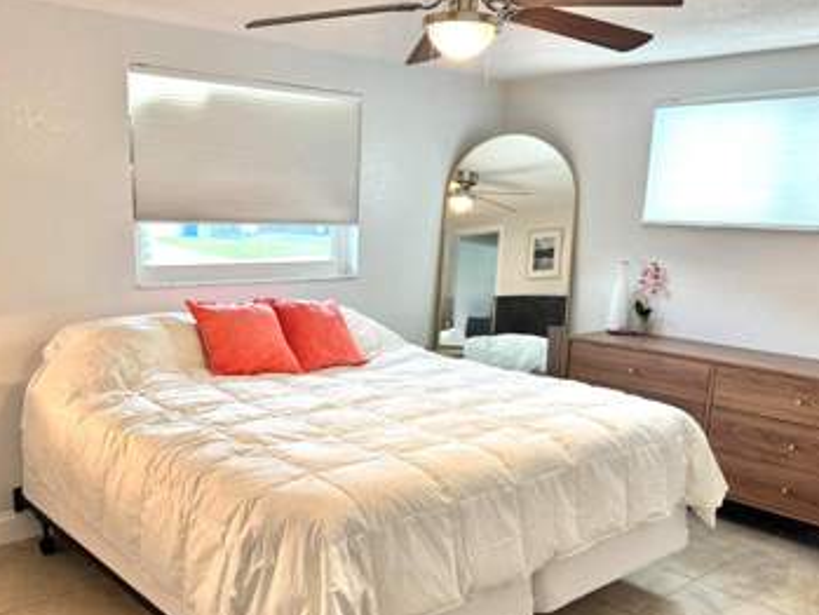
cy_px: 378
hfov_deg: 55.1
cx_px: 347
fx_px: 781
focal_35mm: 33
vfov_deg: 42.7
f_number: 1.78
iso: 125
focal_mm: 6.76
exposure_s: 1/60
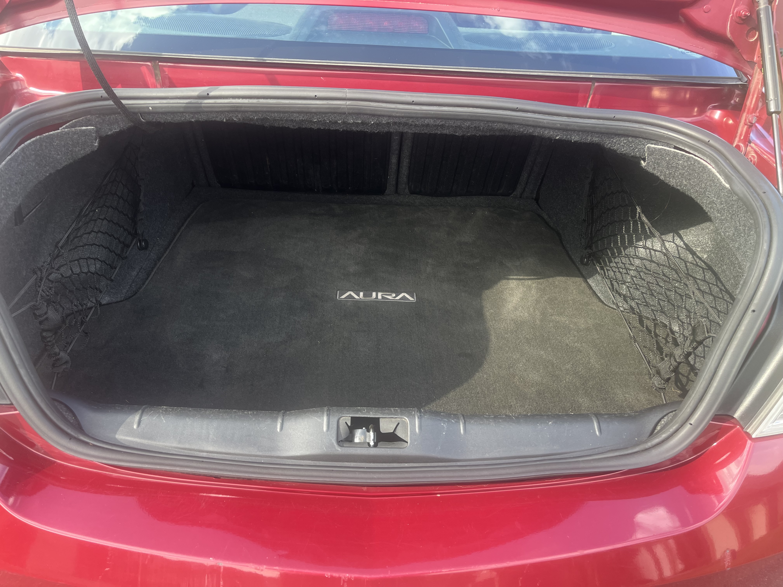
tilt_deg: -34.4
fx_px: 588
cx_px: 392
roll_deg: -2.0
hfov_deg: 67.3
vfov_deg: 53.1
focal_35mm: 26
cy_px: 294
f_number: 1.6
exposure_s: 1/121
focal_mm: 5.1
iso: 50
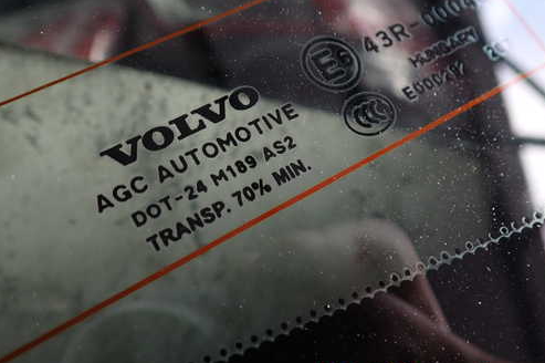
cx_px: 239
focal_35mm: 38
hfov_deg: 50.6
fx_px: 575
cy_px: 141
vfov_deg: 34.9
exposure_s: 1/60
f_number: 2.3
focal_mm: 5.4
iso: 200
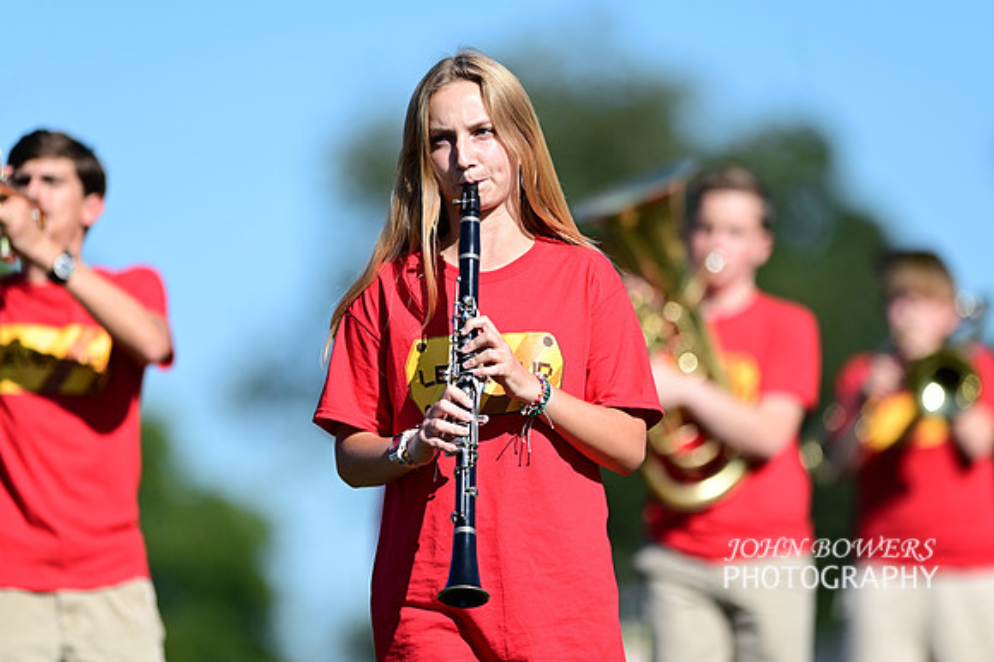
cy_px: 331
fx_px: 8278
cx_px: 497
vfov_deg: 4.6
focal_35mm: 300
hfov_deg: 6.9
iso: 100
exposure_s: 1/1600
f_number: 2.8
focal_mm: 300
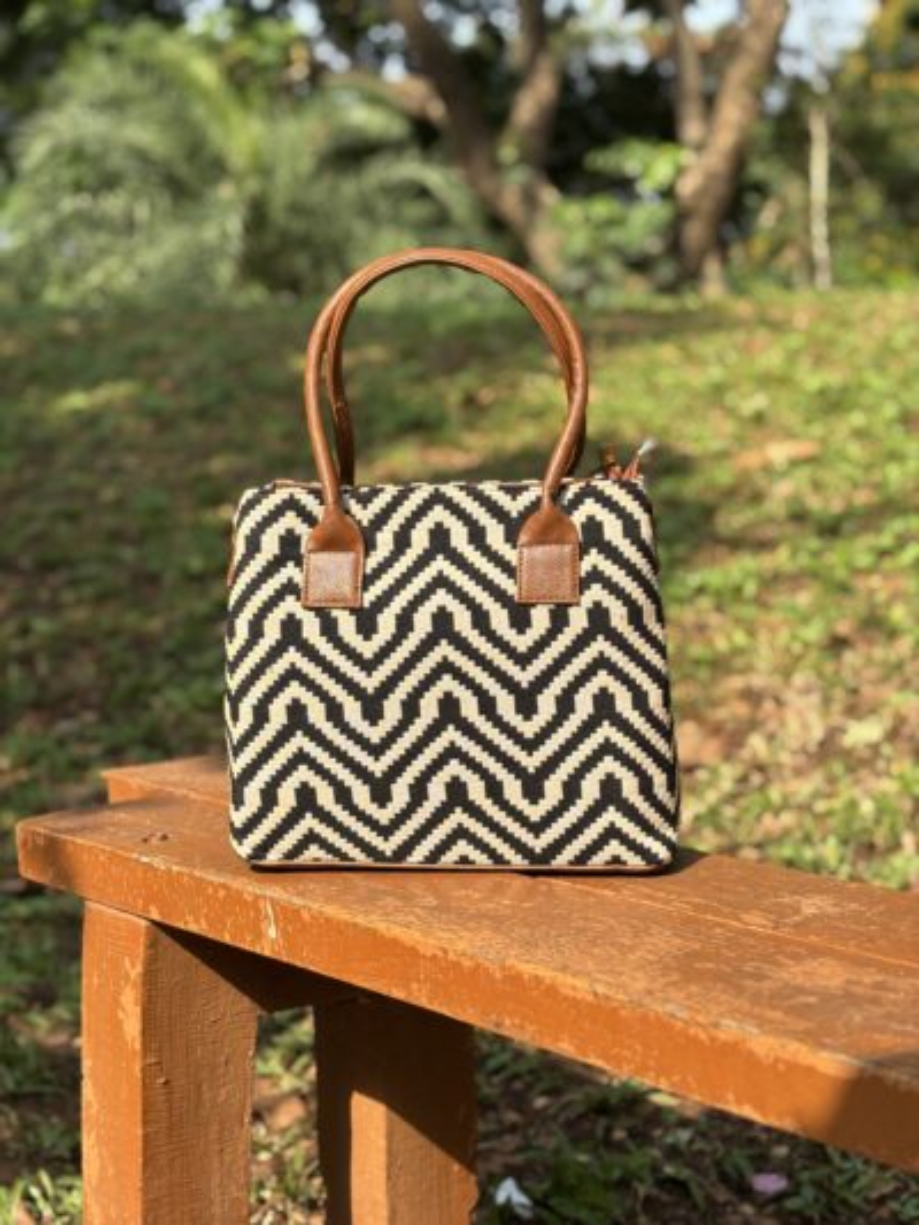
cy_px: 612
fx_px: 1840
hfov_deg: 28.0
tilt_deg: -3.0
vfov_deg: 36.8
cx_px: 460
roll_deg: -0.1
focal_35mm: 52
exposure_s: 1/1047
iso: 32
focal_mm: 5.96
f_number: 1.6
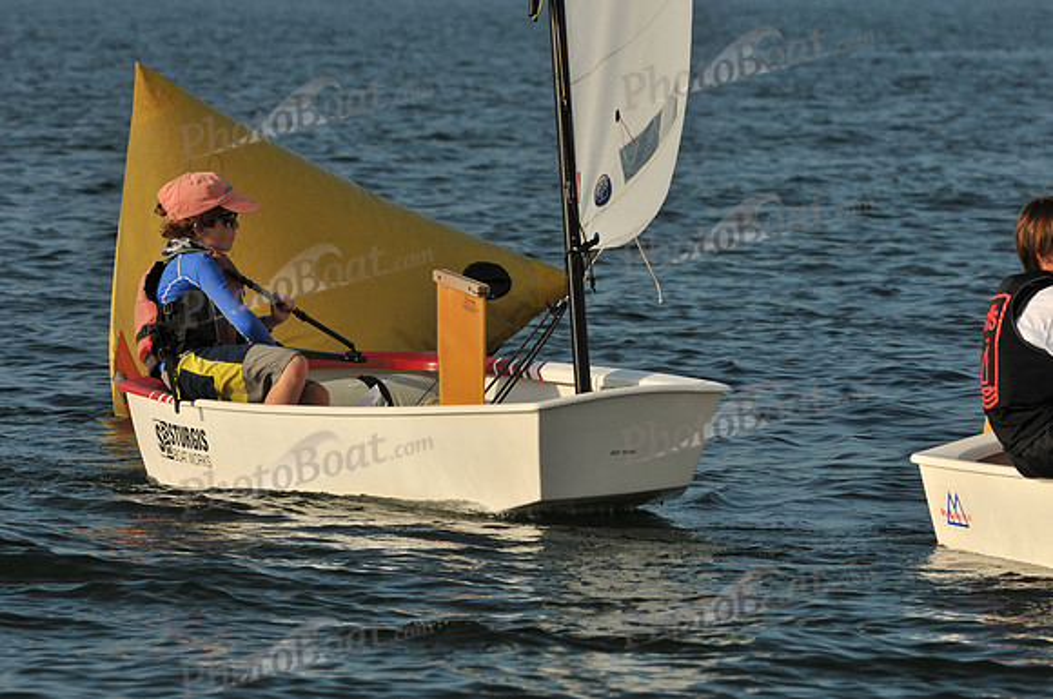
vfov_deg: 3.8
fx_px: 10515
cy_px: 350
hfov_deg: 5.7
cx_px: 526
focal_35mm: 360
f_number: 9
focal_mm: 240
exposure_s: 1/800
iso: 200
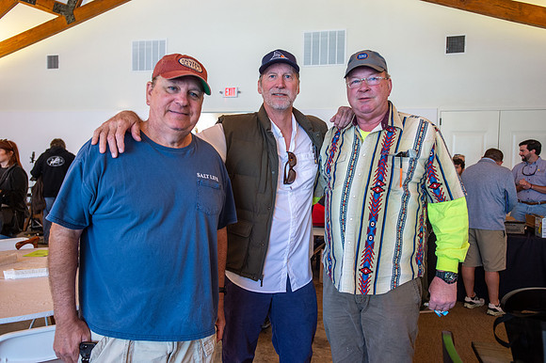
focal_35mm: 26
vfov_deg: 49.5
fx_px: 394
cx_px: 273
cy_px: 182
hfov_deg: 69.4
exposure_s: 1/60
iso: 1250
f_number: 4
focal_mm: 26
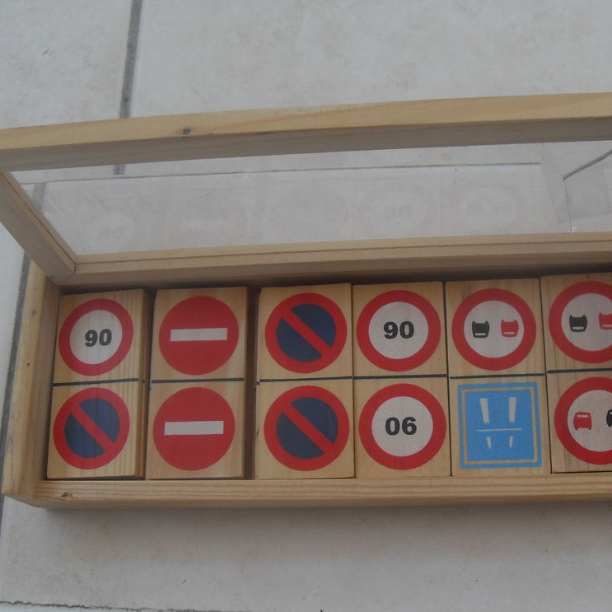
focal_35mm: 44
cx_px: 375
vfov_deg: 38.3
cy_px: 308
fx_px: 880
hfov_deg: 38.2
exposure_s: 1/90
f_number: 2.8
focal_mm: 6.3
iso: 80
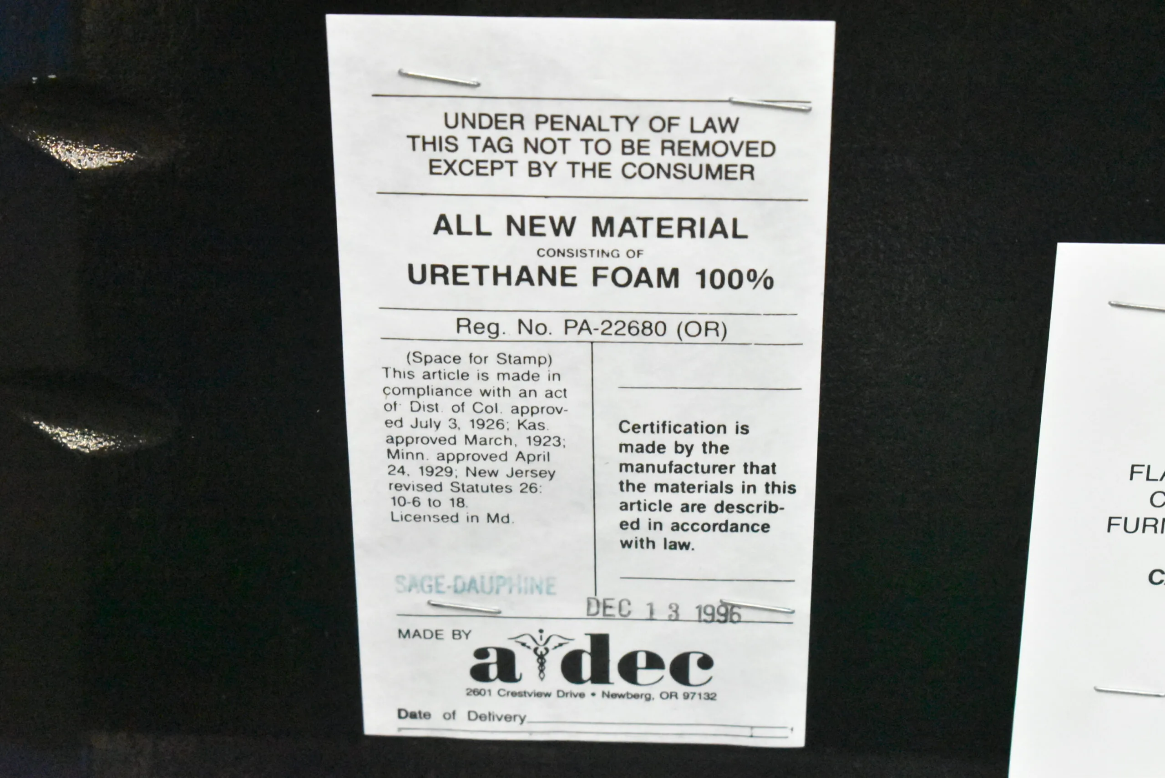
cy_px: 389
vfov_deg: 16.6
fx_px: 2672
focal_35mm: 82
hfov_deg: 24.6
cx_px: 582
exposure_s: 1/100
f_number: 8
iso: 18000
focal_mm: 55
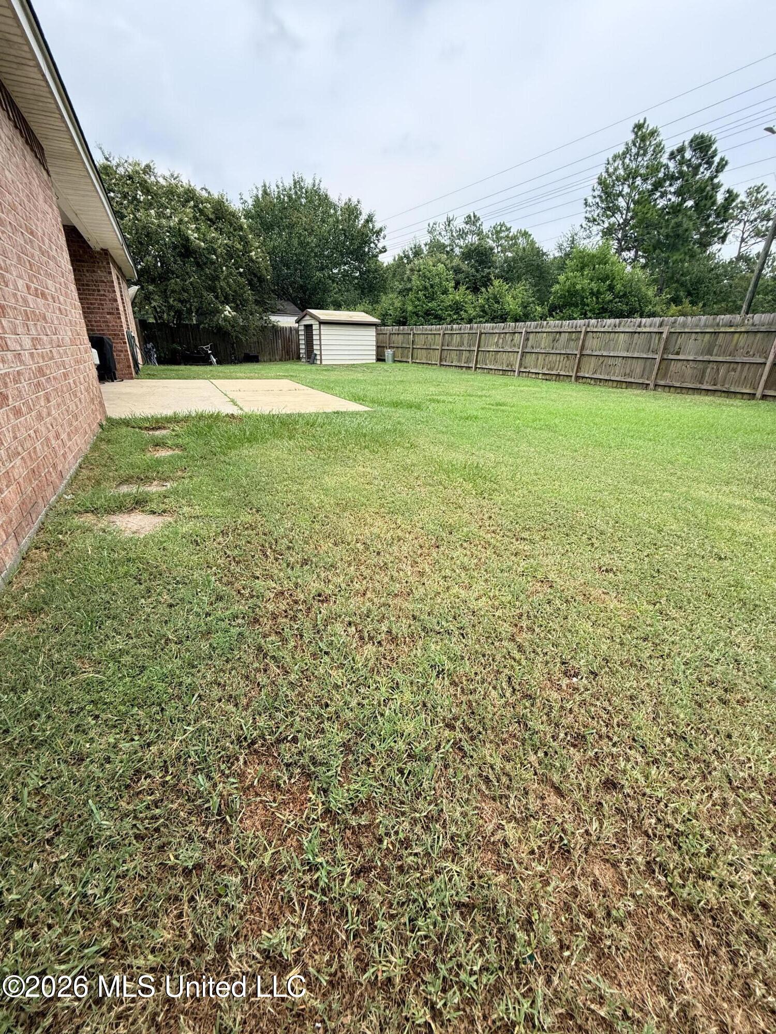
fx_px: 418
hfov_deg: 85.7
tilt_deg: -21.9
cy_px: 517
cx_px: 388
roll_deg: -1.3
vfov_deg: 102.1
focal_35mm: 14
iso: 50
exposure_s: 1/694
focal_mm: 2.22
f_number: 2.2
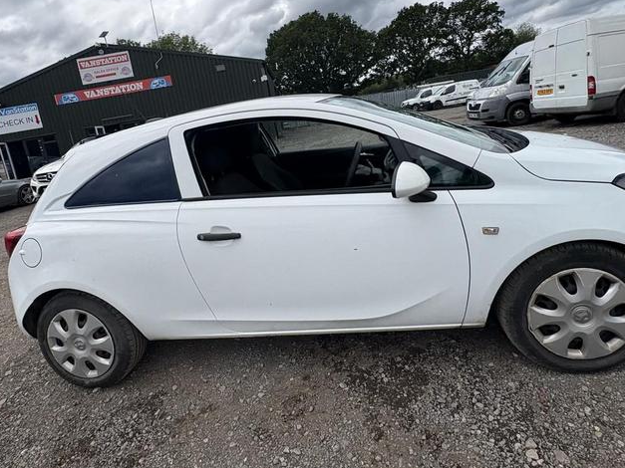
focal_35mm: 20
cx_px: 314
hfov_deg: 81.8
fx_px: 361
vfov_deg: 64.6
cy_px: 164
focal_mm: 2.22
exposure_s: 1/2342
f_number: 2.2
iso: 50
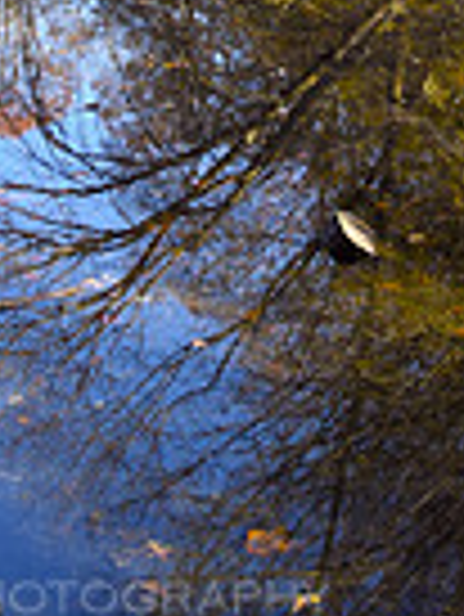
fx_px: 1517
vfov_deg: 19.4
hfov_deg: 17.2
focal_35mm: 85
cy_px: -360
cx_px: 410
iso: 450
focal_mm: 18
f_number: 8
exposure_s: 1/125
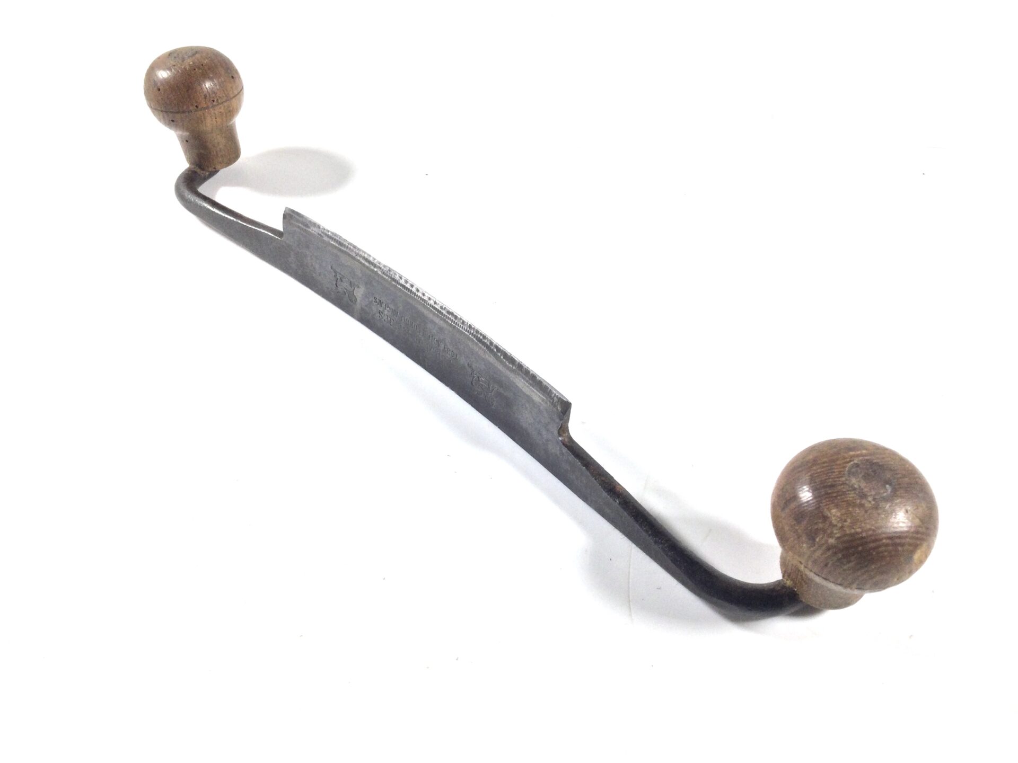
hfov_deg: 58.4
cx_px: 509
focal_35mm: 31
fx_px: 912
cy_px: 382
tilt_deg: -48.6
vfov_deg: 45.4
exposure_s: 1/100
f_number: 2.4
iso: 40
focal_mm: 3.3
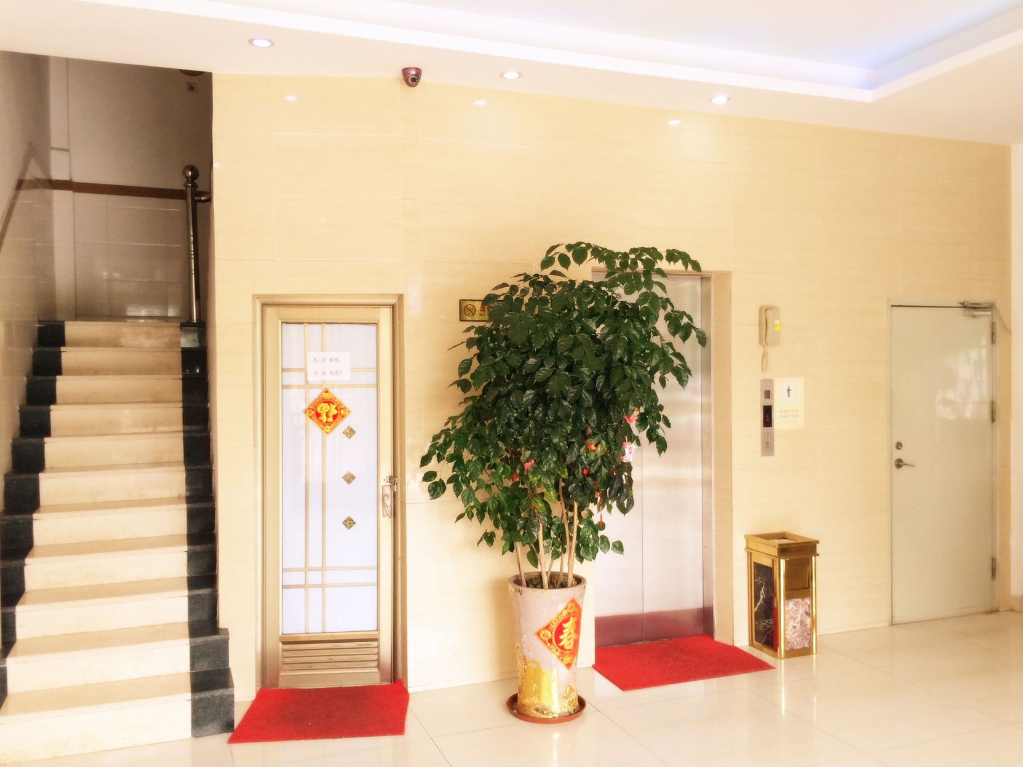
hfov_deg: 61.7
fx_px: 857
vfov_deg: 48.2
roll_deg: -0.9
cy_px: 384
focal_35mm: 29
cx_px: 512
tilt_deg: -1.7
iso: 32
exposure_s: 1/33
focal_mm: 4.15
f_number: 2.2
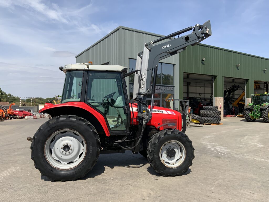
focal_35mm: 29
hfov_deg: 61.7
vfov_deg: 48.2
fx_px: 225
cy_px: 101
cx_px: 134
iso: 16
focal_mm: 3
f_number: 1.8
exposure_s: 1/1912
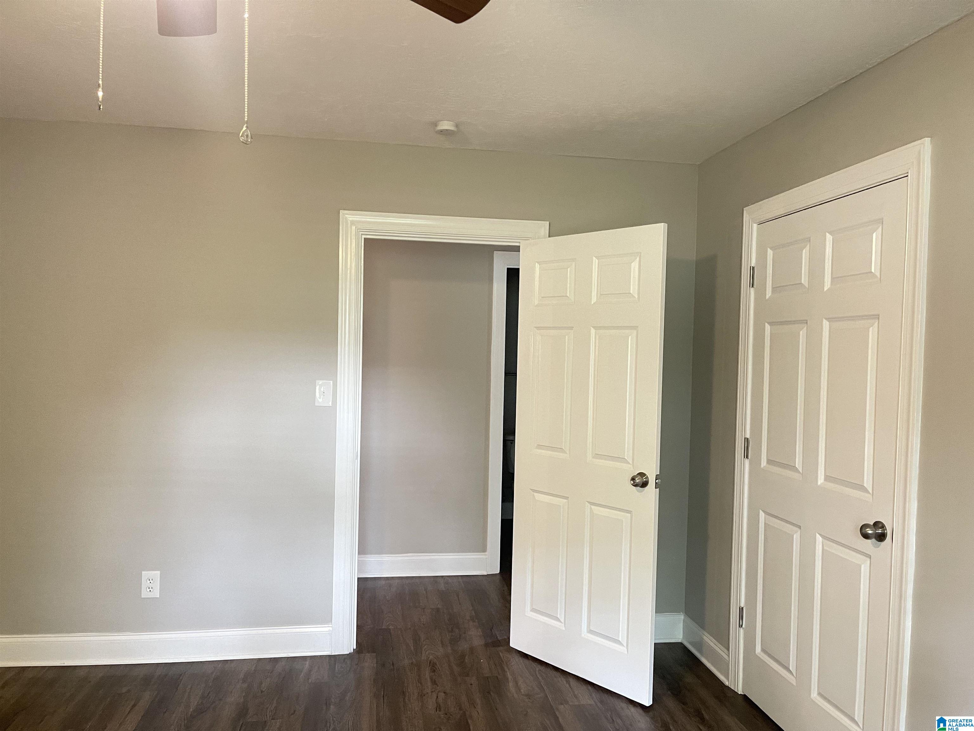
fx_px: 732
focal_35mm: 26
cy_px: 366
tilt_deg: -1.9
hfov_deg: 67.3
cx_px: 487
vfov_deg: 53.1
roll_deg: -1.7
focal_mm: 5.1
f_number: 1.6
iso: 500
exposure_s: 1/60
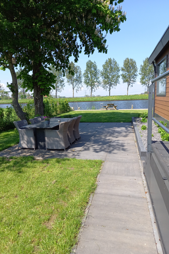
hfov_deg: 47.9
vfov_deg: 67.4
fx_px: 190
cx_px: 79
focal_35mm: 27
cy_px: 125
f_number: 1.8
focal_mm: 4.65
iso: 50
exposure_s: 1/494
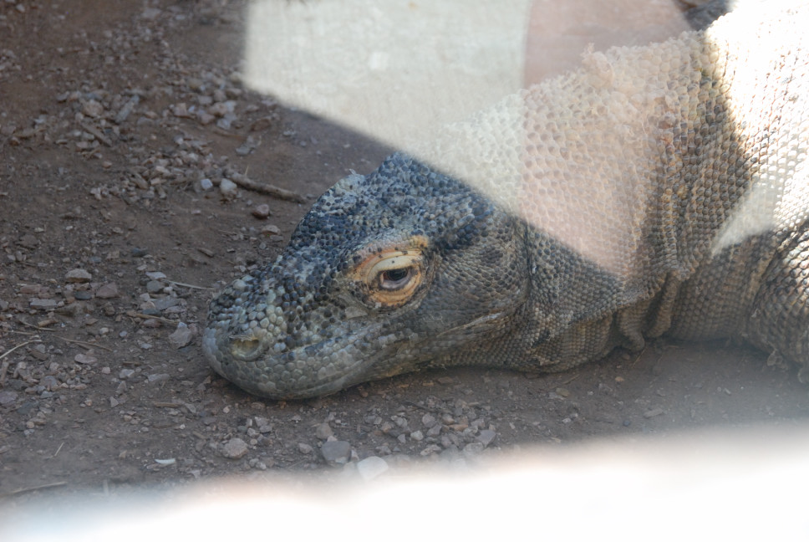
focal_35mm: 142
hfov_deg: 14.4
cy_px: 271
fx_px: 3206
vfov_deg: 9.7
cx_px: 404
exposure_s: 1/250
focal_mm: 95
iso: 1100
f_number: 8
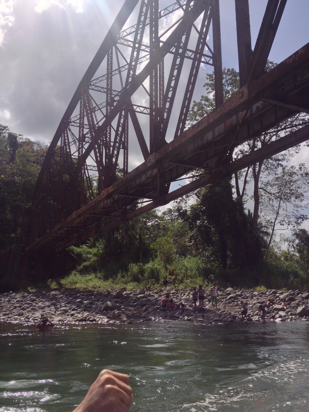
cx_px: 154
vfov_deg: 52.6
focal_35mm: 35
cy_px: 206
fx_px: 417
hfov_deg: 40.7
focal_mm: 4.28
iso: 50
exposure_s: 1/2208
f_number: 2.4
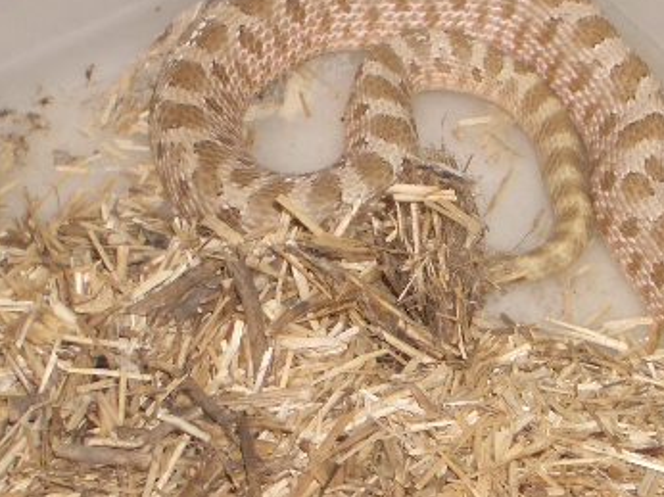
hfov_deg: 14.3
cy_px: 232
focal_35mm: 137
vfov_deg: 10.8
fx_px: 2626
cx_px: 549
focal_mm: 12.2
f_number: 6.2
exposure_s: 1/40
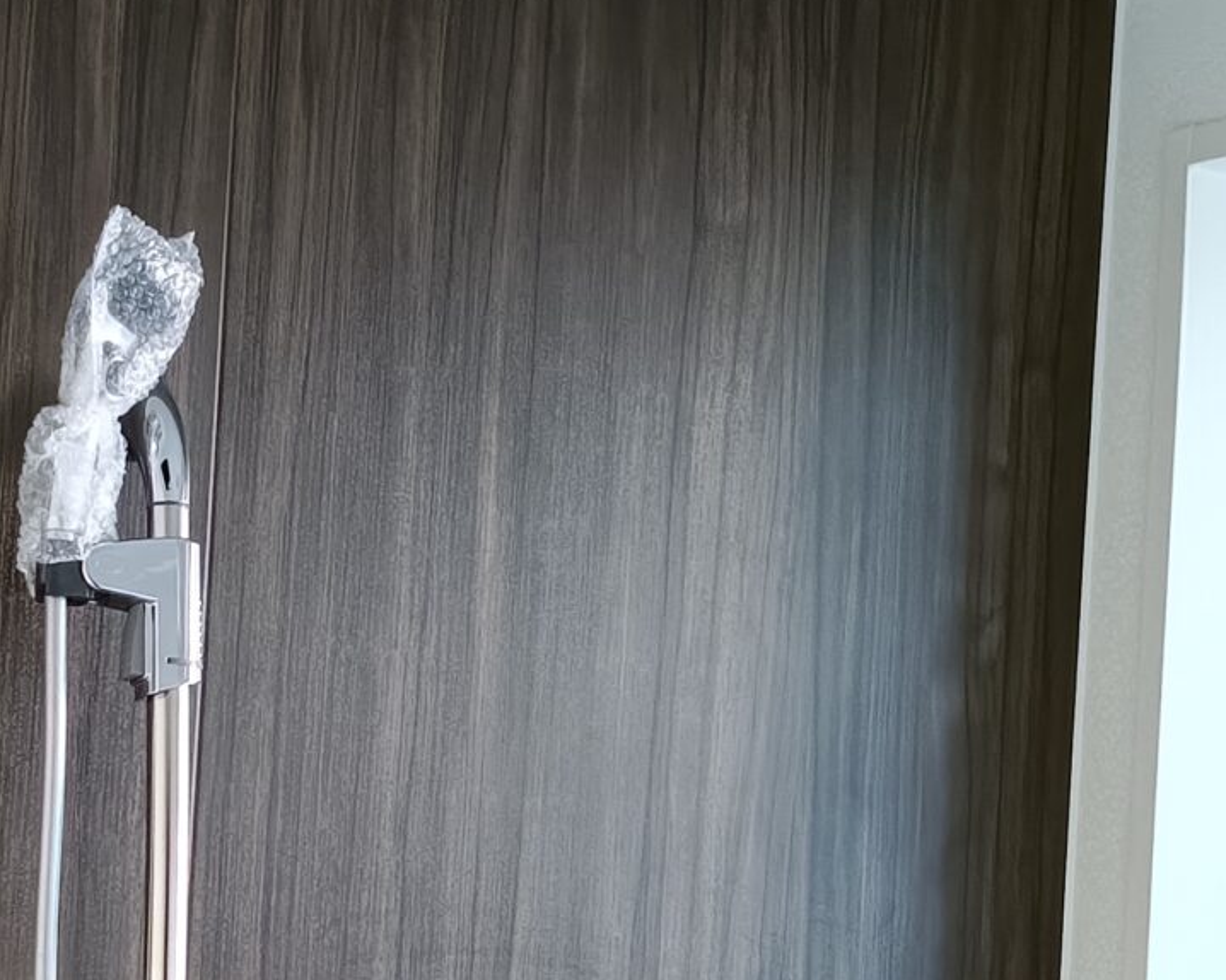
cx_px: 381
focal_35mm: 87
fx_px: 3156
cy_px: 698
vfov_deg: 17.6
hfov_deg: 21.9
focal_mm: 4.7
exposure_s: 1/148
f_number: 1.7
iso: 2500
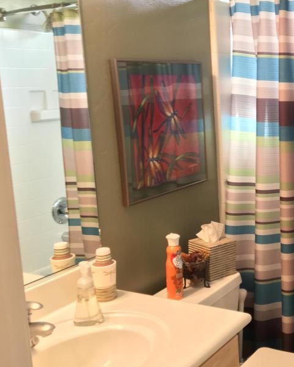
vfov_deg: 38.8
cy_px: 177
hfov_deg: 30.1
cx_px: 264
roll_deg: +1.5
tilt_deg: -9.3
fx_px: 522
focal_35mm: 48
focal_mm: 4.15
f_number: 2.2
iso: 100
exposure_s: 1/30
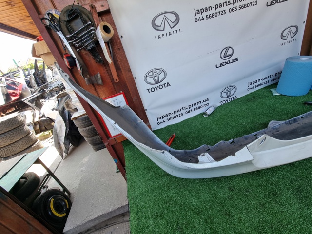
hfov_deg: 106.2
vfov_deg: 89.9
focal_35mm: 13
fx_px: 117
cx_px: 156
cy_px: 117
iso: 50
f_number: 2.2
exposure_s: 1/105
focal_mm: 2.2
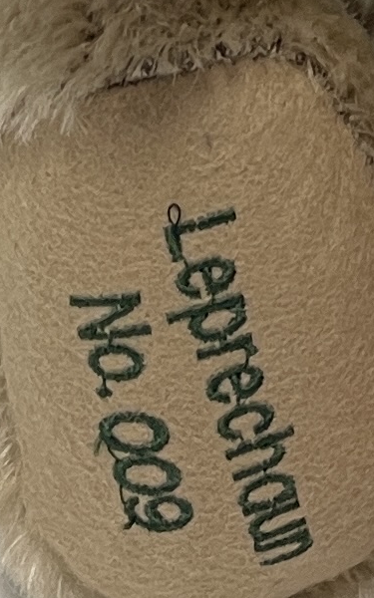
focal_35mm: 178
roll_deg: -3.0
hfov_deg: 7.2
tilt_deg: -16.0
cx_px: 585
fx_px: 2903
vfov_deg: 10.5
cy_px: -706
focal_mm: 5.1
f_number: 1.6
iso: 80
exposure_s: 1/50
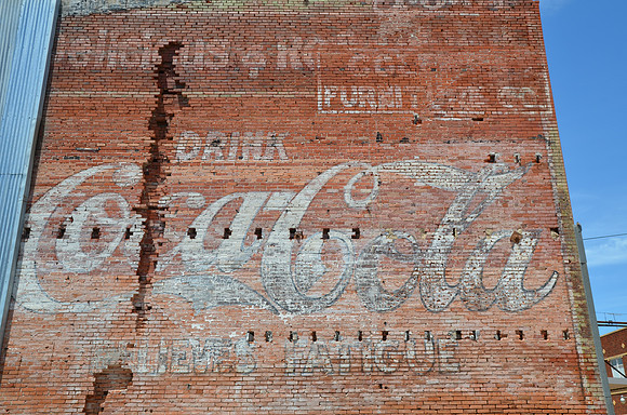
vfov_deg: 36.7
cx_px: 314
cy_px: 208
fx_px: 626
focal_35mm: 36
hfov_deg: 53.2
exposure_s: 1/250
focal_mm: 24
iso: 100
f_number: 8
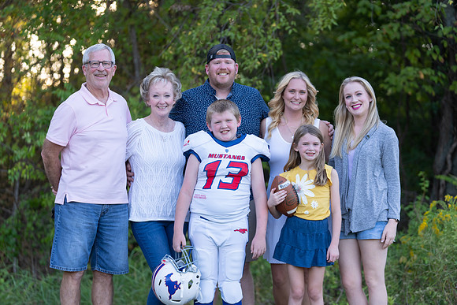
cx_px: 228
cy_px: 152
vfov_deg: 13.7
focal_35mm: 100
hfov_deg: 20.4
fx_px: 1270
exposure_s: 1/320
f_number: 2.8
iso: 250
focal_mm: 100
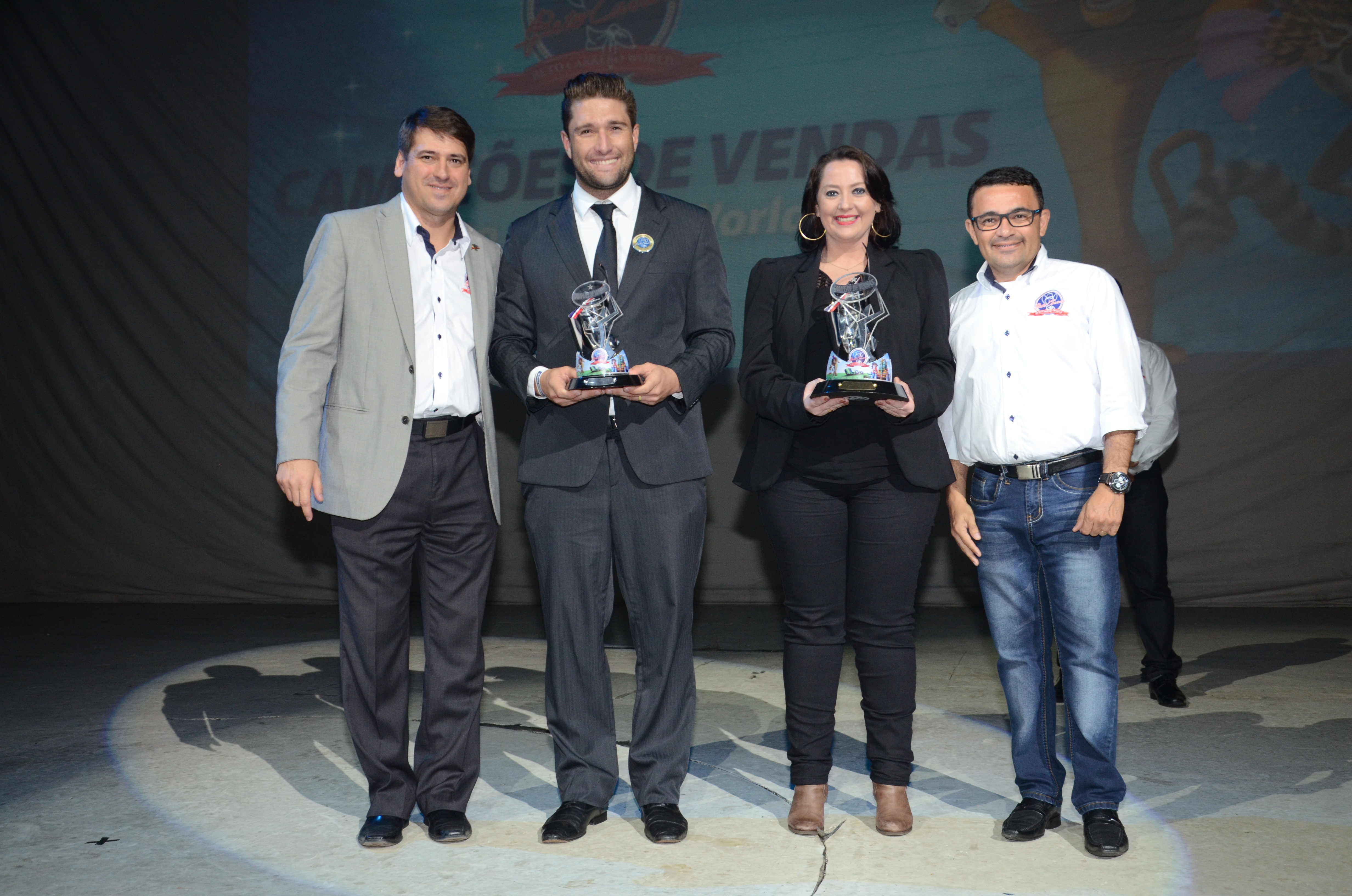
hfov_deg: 51.4
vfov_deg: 35.3
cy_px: 448
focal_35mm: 38
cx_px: 676
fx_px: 1405
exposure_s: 1/80
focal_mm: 25
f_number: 5.6
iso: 1000
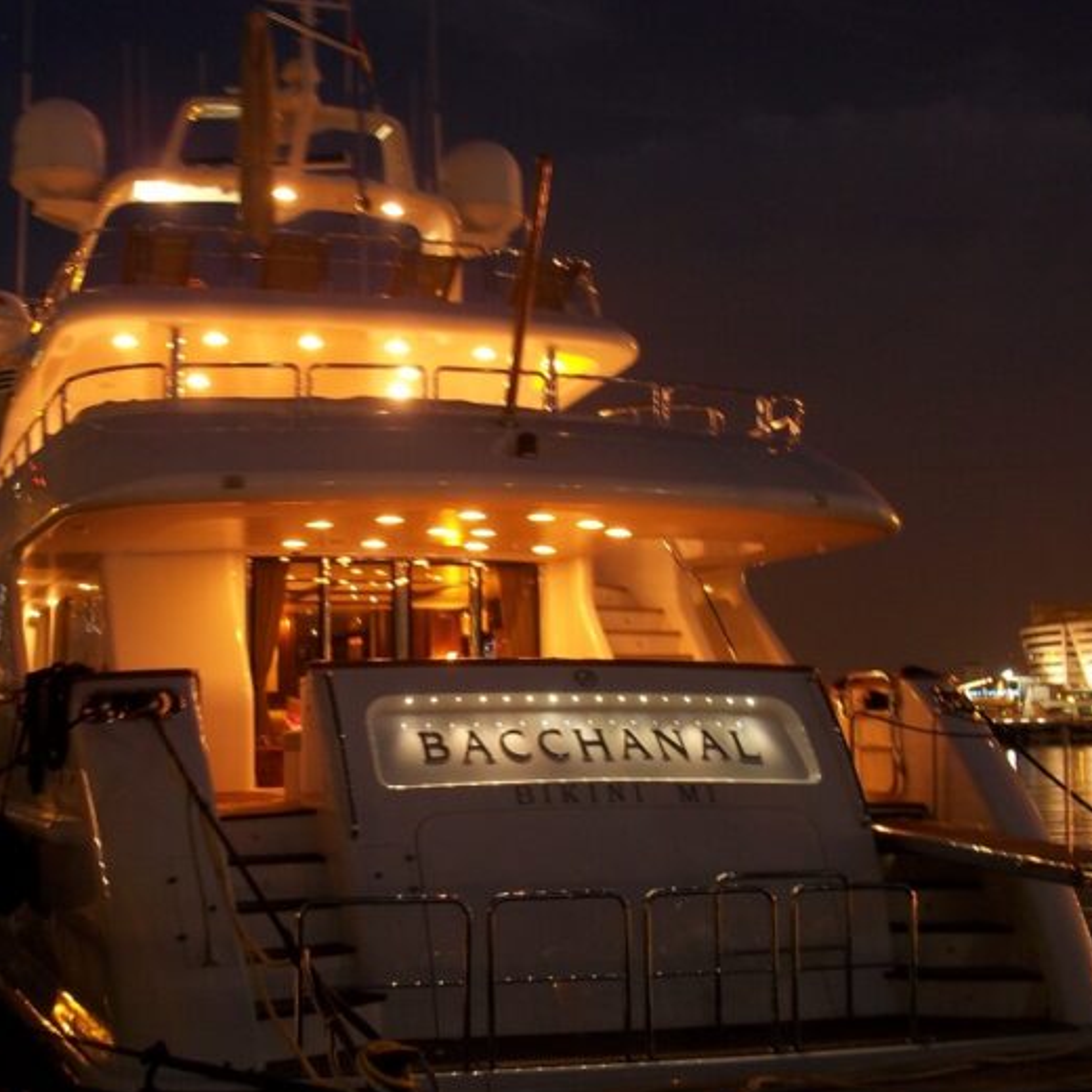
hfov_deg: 35.7
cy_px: 584
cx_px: 368
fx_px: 1677
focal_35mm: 47
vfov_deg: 36.0
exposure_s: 2
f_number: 3.1
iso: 80
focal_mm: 6.5
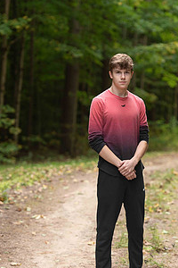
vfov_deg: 12.5
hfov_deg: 8.3
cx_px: 127
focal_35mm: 165
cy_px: 147
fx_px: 1224
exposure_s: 1/320
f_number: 2.8
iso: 500
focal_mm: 110
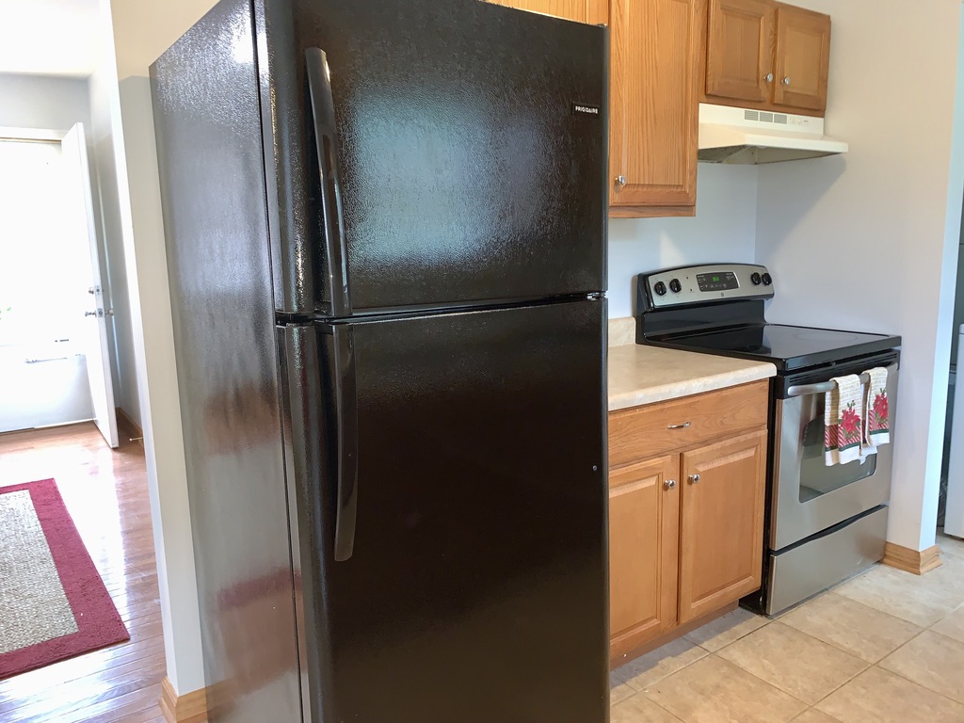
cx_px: 482
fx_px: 724
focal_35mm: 26
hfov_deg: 67.3
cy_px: 362
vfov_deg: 53.1
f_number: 1.8
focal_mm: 4.25
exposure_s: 1/12
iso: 100
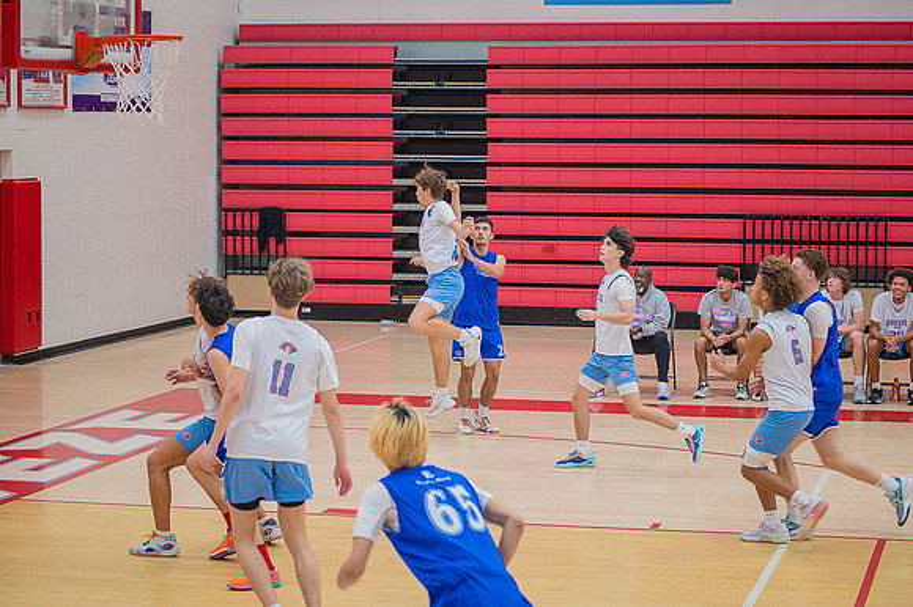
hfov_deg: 21.9
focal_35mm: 93
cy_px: 304
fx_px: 2359
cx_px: 456
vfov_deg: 14.7
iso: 1000
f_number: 4.5
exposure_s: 1/250
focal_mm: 90
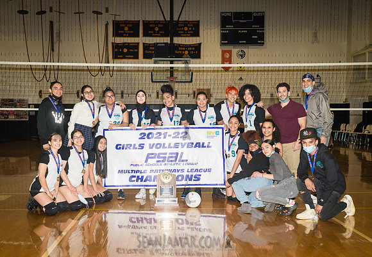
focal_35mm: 40
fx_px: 419
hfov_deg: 47.8
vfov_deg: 34.1
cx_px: 170
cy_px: 141
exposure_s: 1/160
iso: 1250
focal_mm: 35
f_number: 5
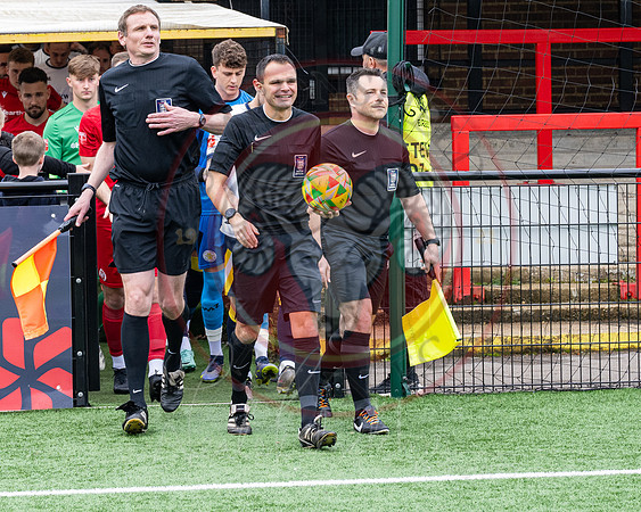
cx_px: 145
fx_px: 3025
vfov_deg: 9.7
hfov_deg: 12.1
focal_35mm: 160
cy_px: 182
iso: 500
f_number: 5
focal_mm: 70
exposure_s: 1/1000
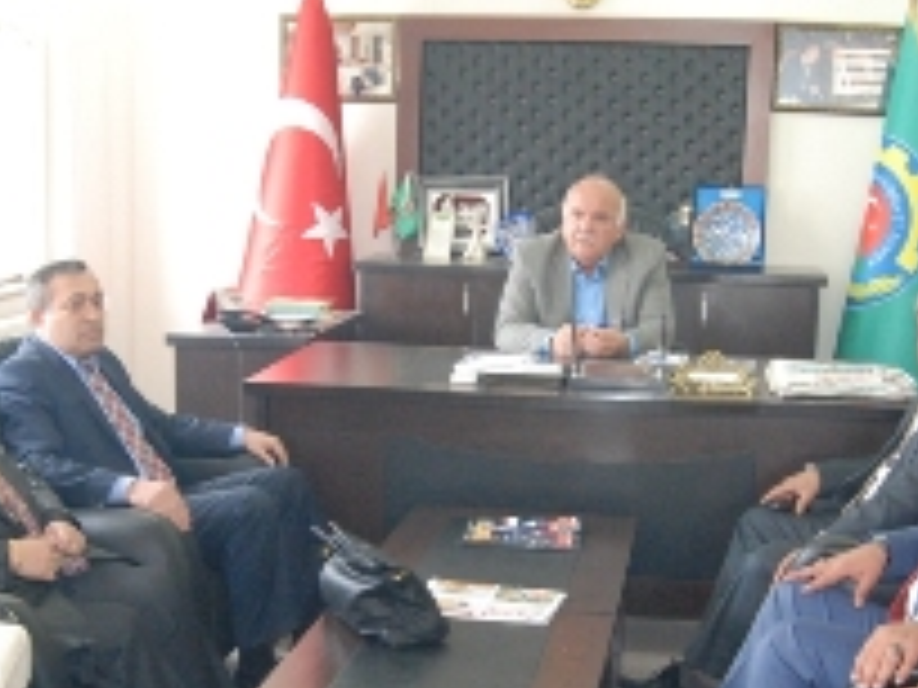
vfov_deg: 25.6
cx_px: 423
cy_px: 436
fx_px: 1512
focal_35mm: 57
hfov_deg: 33.8
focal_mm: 18
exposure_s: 1/60
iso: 1600
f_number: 5.6
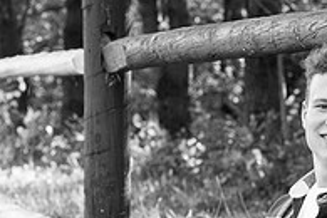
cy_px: 227
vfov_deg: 6.1
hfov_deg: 9.2
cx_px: 218
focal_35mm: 223
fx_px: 2025
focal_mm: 75
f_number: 5
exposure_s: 1/200
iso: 400
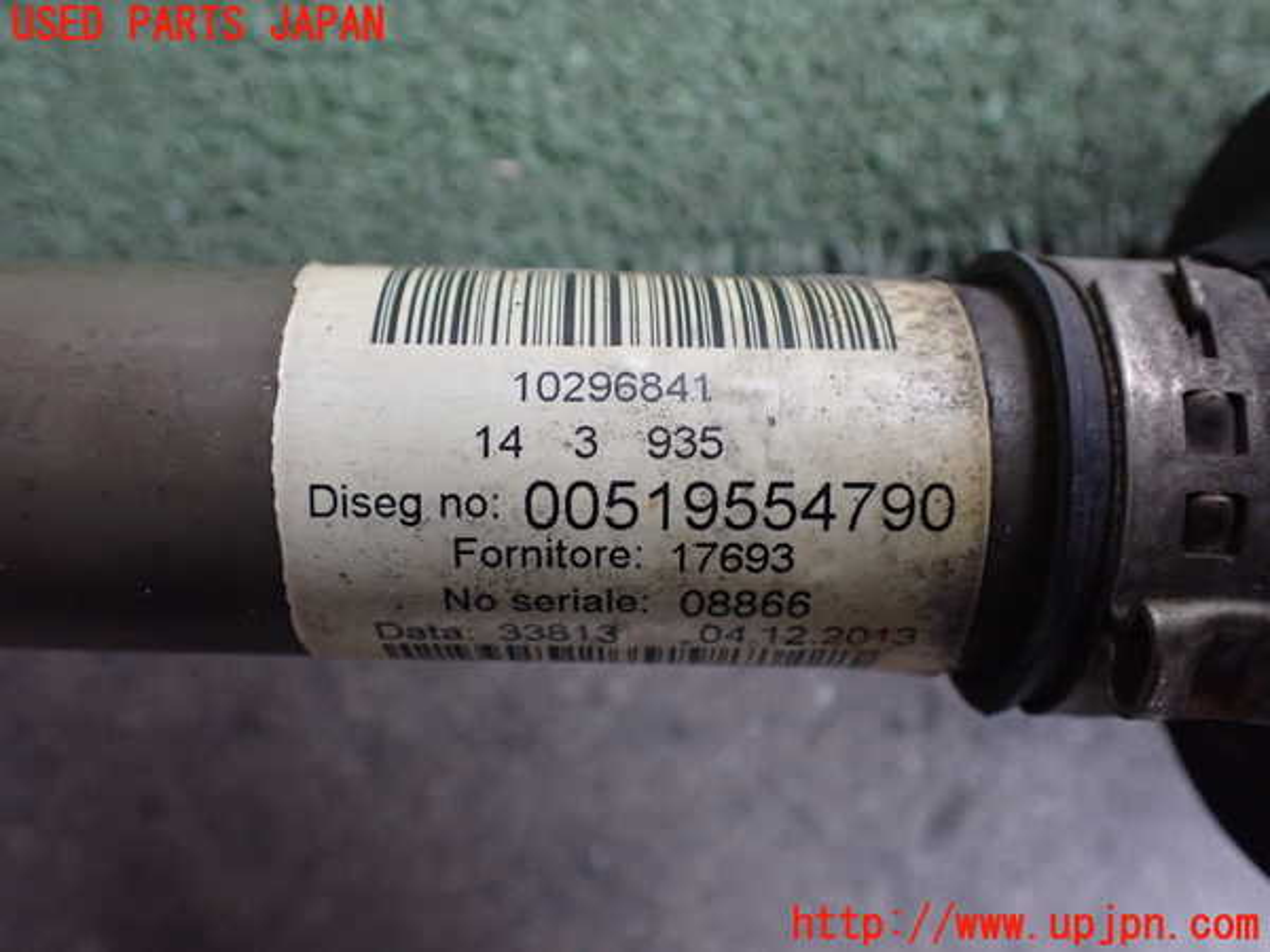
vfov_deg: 46.8
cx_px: 635
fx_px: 1101
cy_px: 476
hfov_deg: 60.0
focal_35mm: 30
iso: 800
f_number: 2.3
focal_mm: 5.4
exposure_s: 1/100
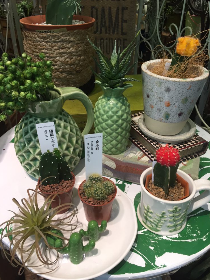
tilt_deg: -33.9
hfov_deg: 46.8
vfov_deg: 60.0
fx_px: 243
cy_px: 136
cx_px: 107
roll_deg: -1.7
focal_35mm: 30
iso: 40
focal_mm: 4.15
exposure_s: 1/40
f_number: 2.2
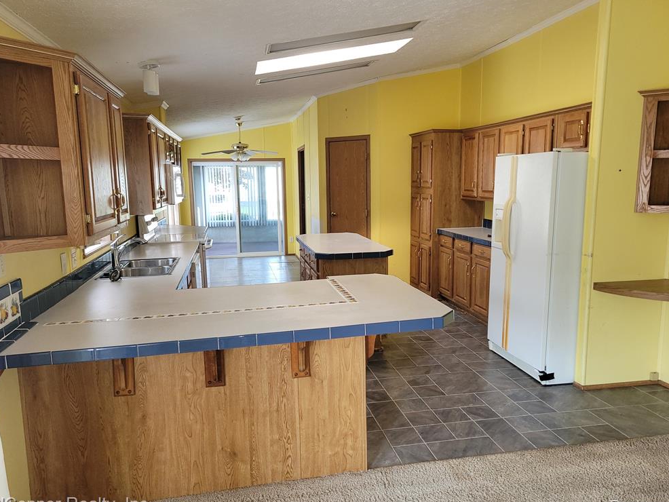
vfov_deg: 51.4
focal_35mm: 27
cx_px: 332
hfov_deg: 65.3
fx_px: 522
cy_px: 256
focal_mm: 5.4
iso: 100
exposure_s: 1/60
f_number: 1.8
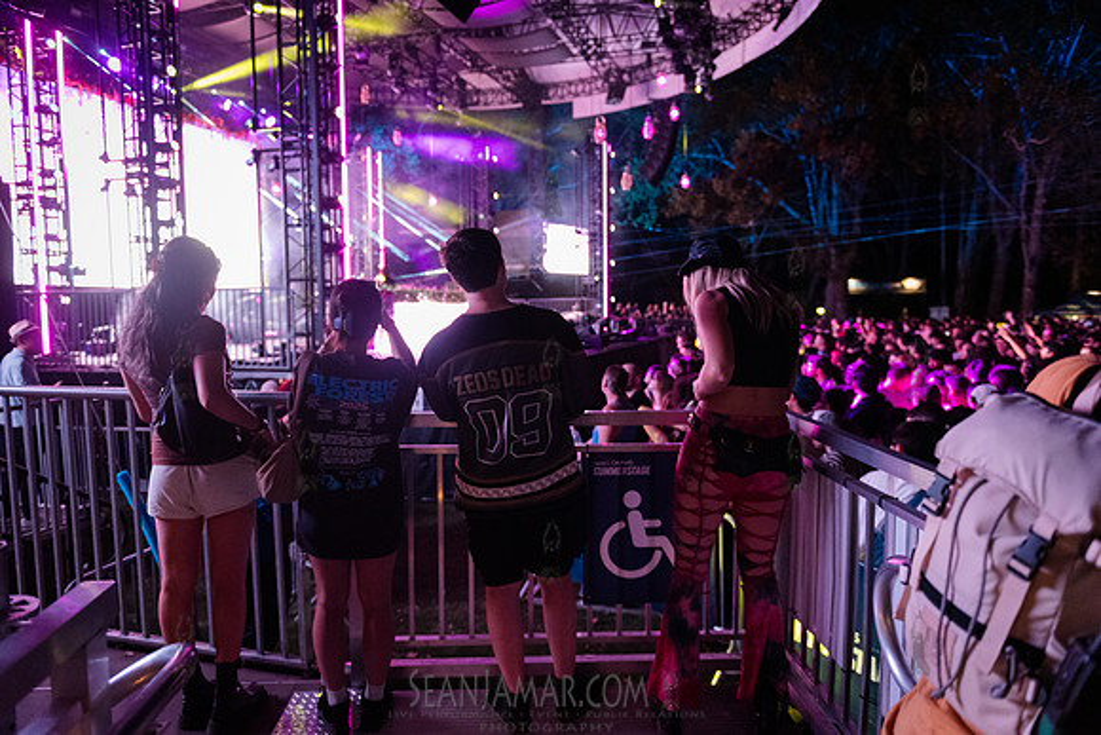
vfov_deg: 53.2
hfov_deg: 73.7
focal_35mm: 24
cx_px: 550
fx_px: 734
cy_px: 368
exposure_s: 1/200
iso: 6400
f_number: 2.8
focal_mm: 24
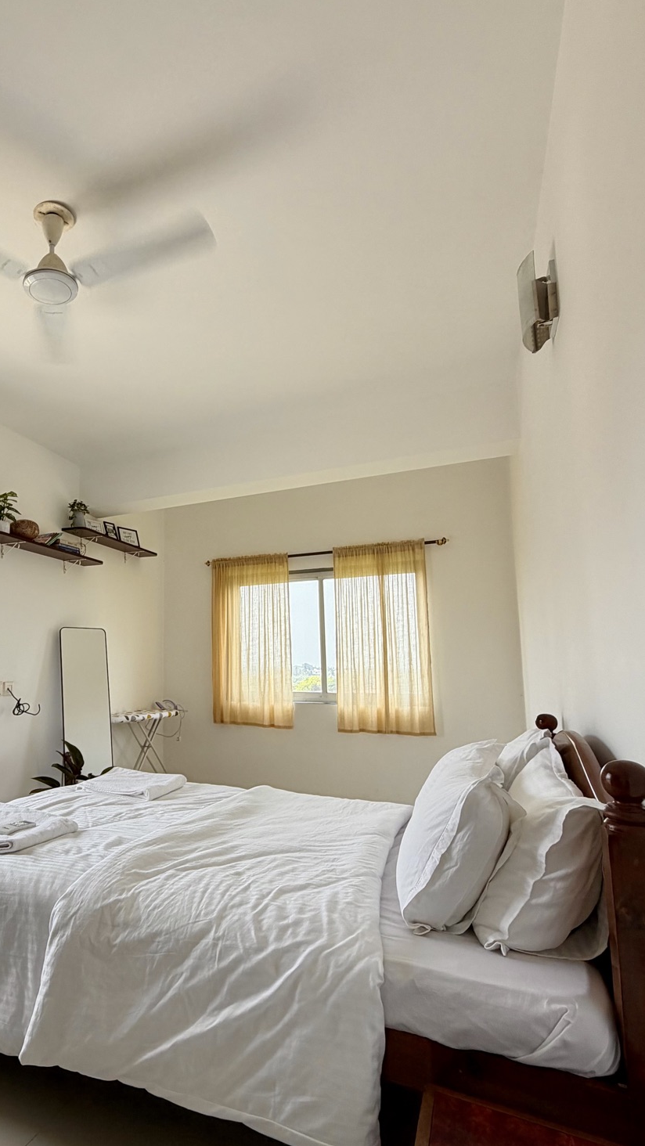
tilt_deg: +6.7
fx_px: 608
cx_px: 133
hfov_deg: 52.5
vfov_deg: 86.5
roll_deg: -0.9
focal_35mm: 20
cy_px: 605
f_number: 2.2
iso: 50
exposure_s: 1/176
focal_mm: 2.22
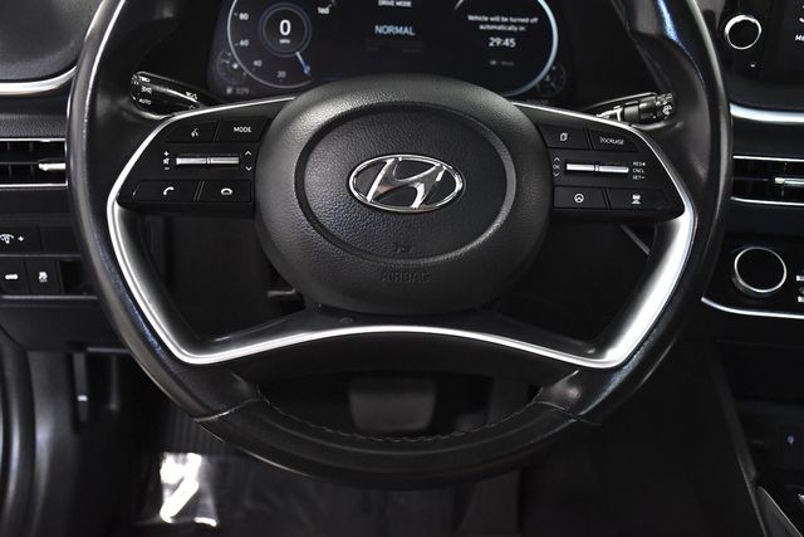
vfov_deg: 29.9
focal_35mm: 45
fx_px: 1005
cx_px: 402
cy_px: 268
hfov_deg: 43.6
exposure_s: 1/320
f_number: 4
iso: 2500
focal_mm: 30
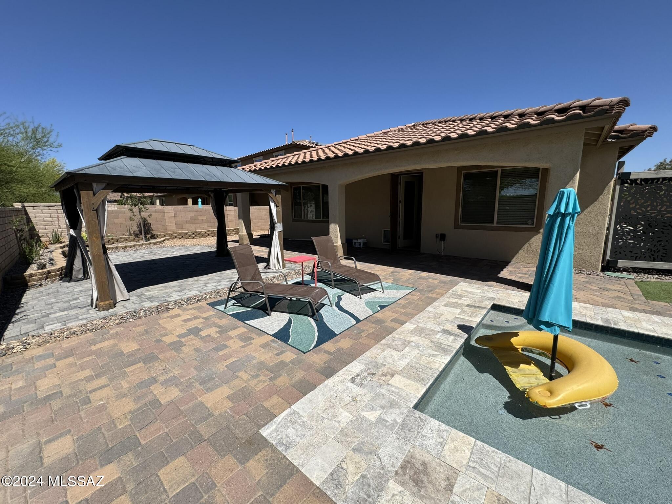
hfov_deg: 102.1
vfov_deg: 85.7
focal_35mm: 14
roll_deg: +1.6
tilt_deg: -7.6
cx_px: 336
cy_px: 252
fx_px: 272
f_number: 2.2
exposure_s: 1/2208
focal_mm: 2.22
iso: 50
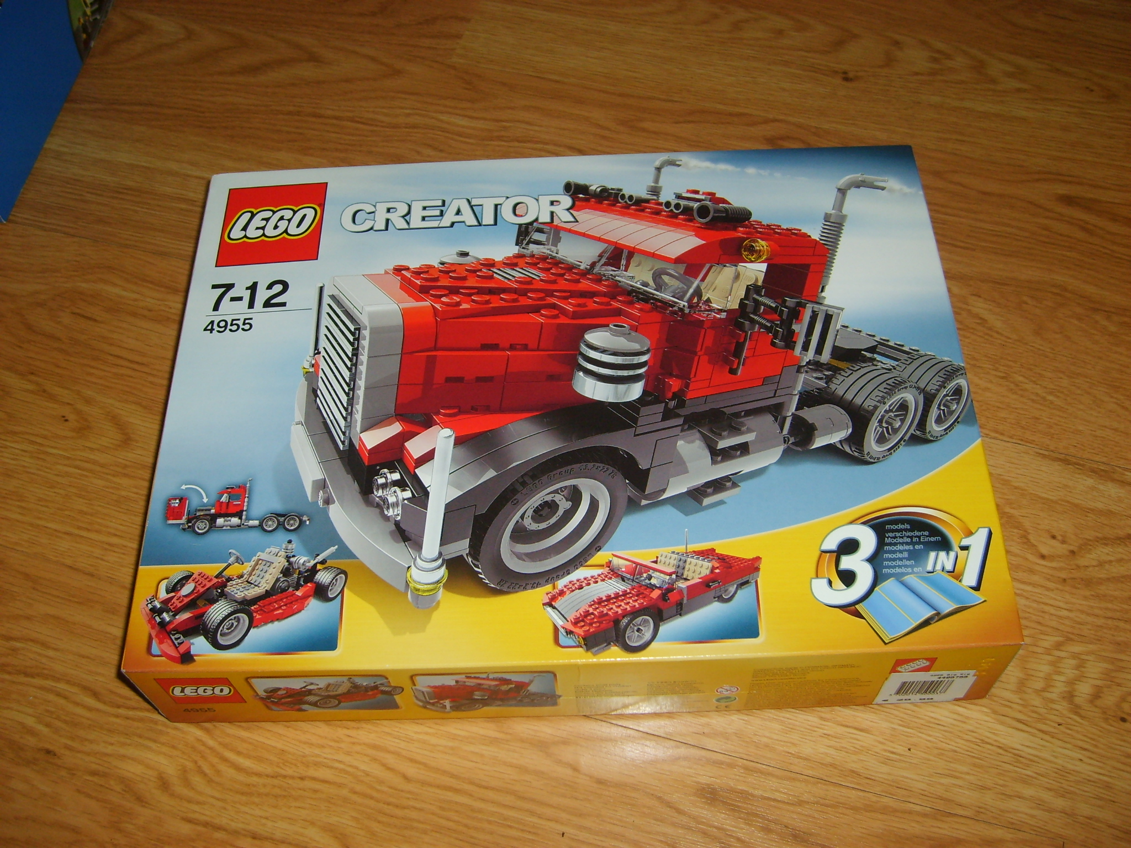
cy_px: 424
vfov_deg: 40.7
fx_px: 1144
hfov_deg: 52.6
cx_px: 566
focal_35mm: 35
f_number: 2.8
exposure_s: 1/45
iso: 100
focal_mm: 5.8
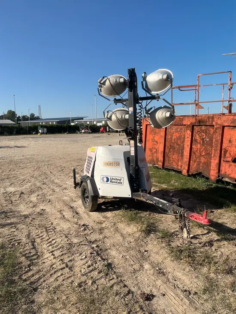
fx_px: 236
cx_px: 118
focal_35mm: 26
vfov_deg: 67.3
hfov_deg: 53.1
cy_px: 157
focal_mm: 5.1
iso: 50
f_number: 1.6
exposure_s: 1/4016
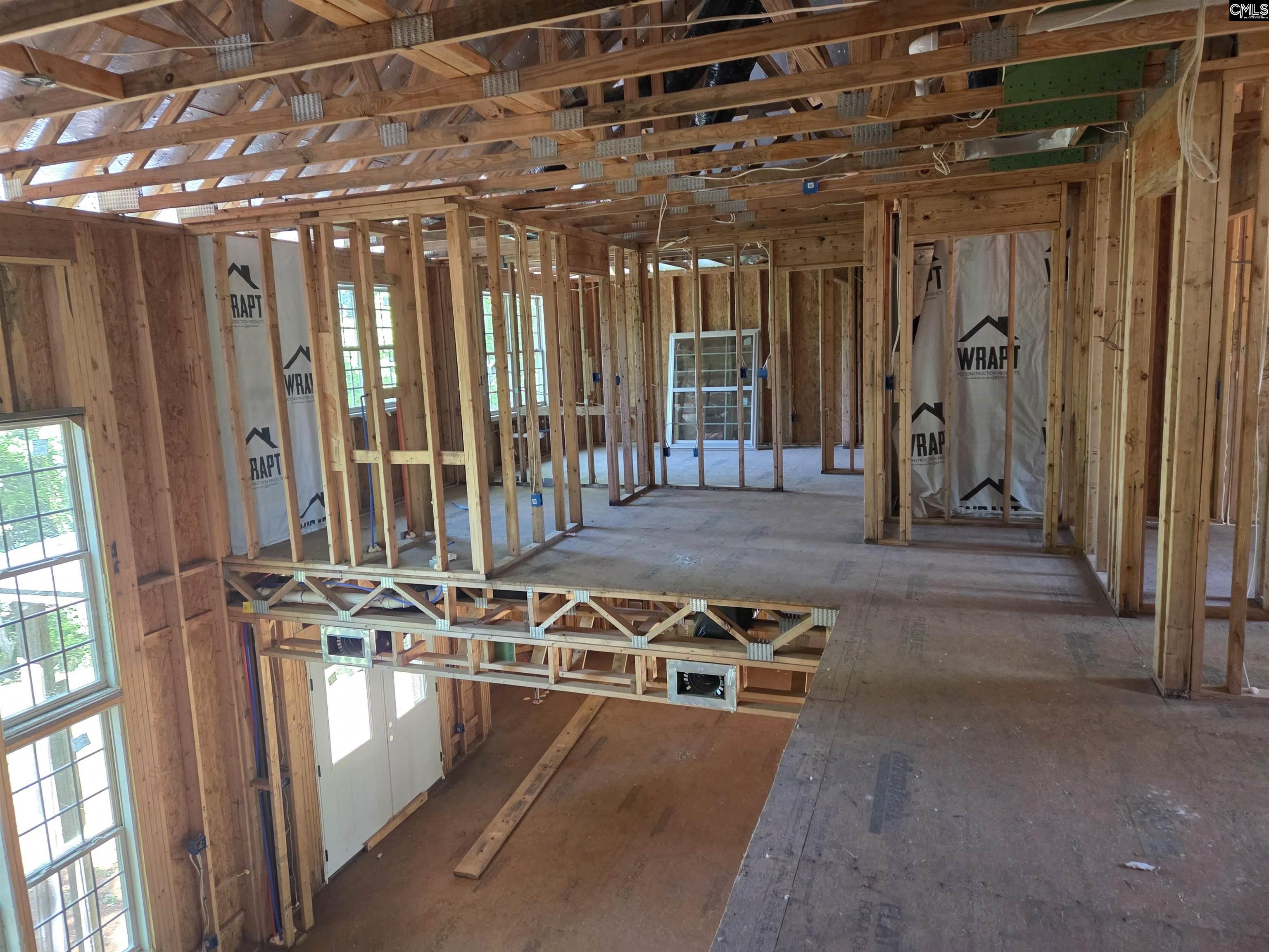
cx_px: 634
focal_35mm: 23
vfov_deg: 58.9
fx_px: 843
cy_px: 476
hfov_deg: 73.9
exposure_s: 1/120
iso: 640
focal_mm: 5.4
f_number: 1.8
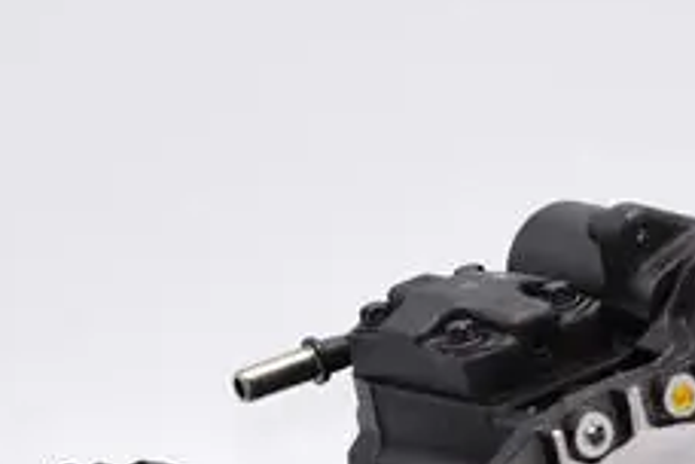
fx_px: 6853
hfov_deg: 5.8
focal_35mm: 355
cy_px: 382
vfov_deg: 3.9
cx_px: 491
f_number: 3
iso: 100
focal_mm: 90
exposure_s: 1/200
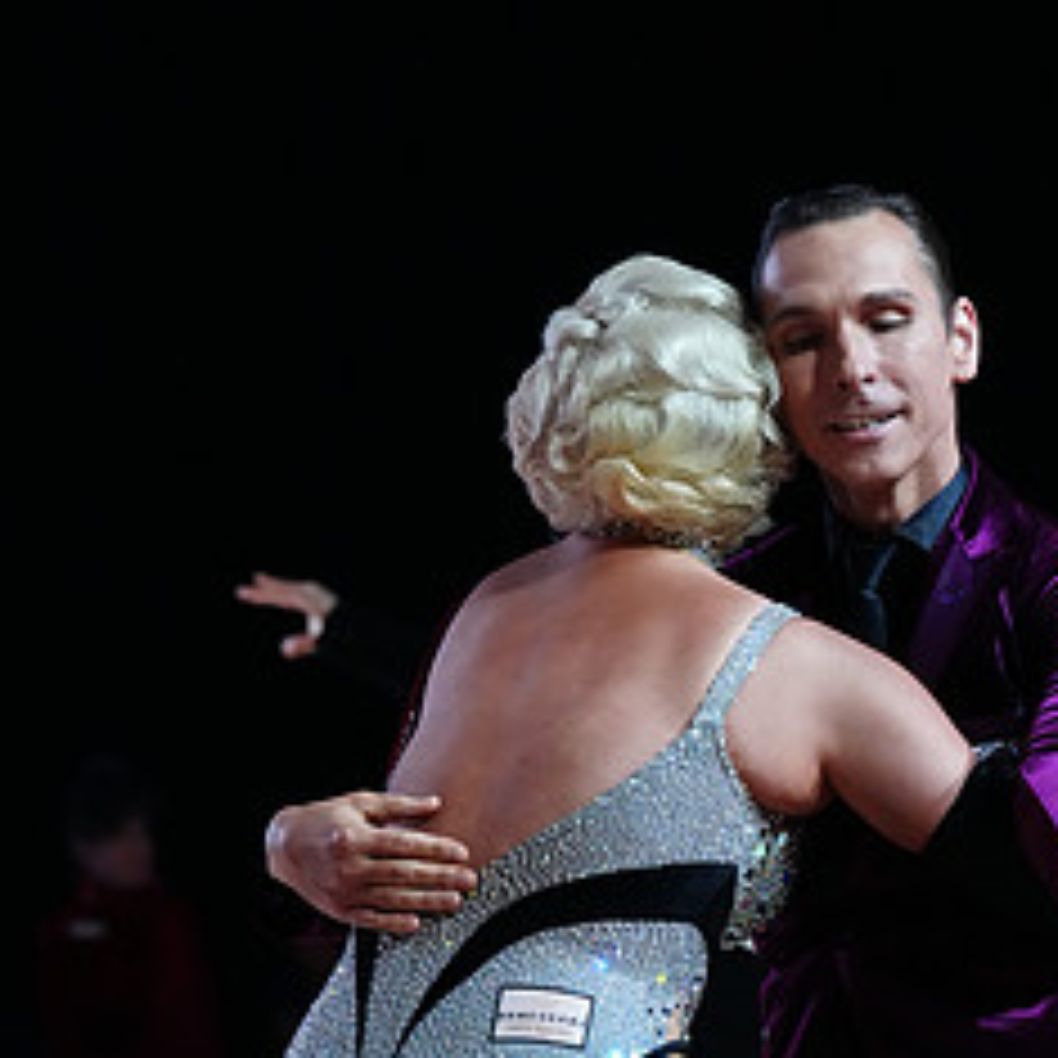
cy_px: 1301
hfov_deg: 4.7
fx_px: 12829
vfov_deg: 4.7
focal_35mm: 371
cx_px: 831
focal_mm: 177
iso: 6400
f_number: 6.3
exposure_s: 1/400
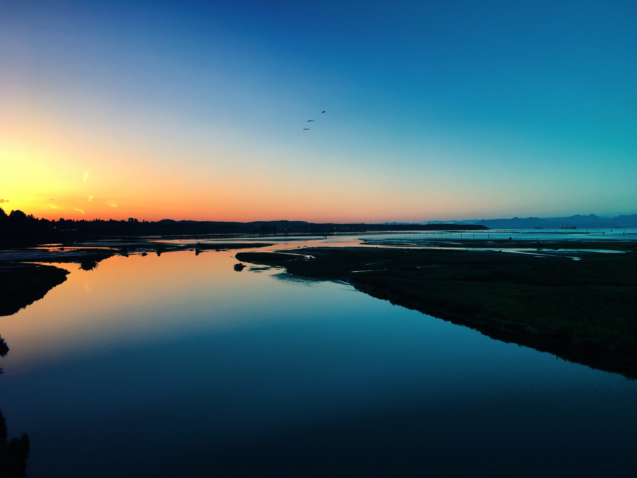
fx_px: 534
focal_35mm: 29
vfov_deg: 48.2
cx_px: 318
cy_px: 239
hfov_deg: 61.7
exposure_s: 1/120
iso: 25
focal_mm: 4.15
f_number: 2.2
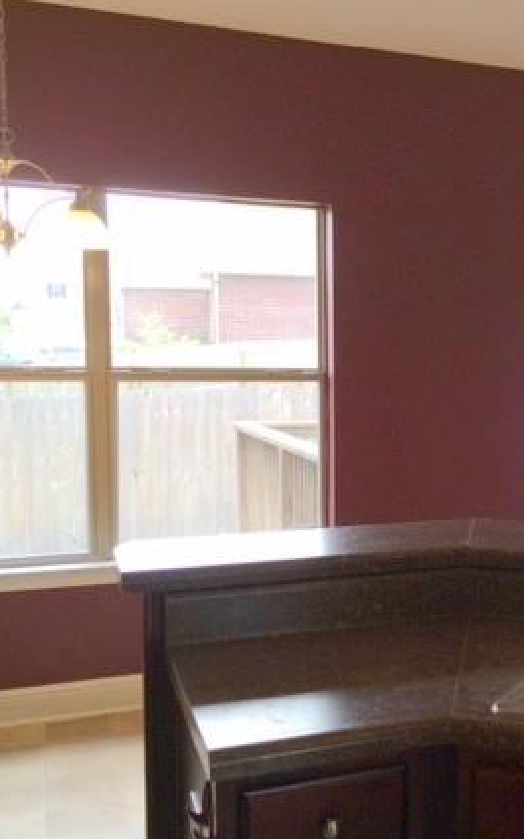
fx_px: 1097
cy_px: 441
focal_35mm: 48
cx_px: 611
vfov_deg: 41.8
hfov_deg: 24.6
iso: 40
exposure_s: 1/120
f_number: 2.2
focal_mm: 4.12
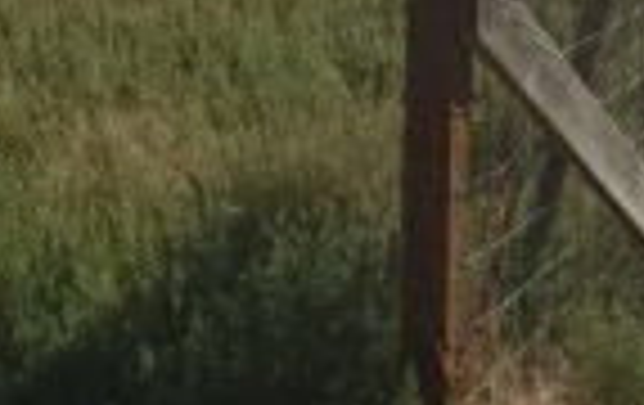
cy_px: -513
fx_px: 2163
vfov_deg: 9.7
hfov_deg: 15.5
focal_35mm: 123
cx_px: -338
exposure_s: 1/4448
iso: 50
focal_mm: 4.2
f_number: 1.7
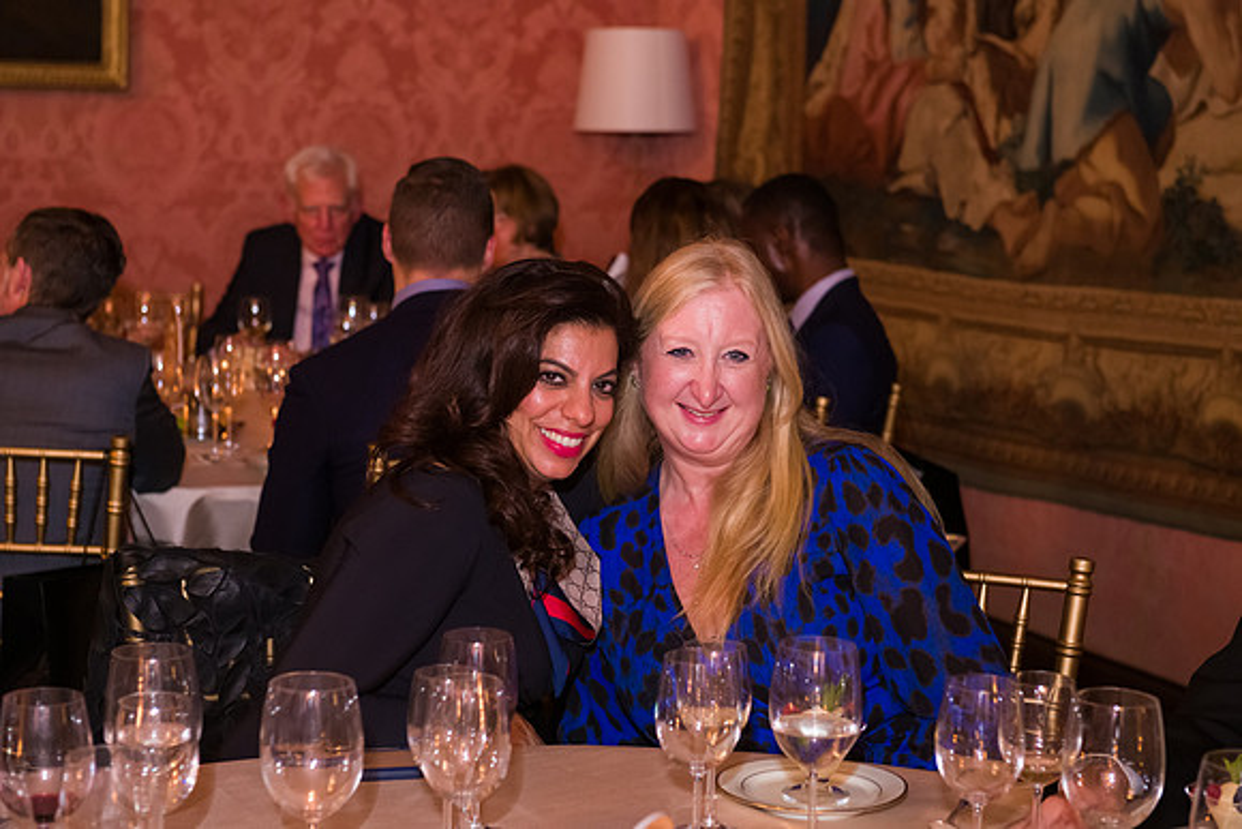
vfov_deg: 19.5
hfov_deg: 28.8
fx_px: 2415
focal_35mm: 70
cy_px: 414
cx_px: 621
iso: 3200
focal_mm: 70
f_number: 5
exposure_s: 1/80
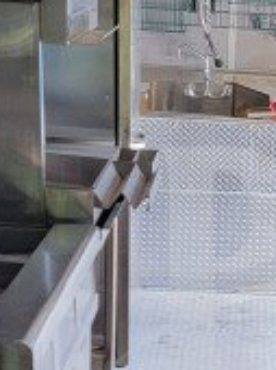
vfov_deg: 16.9
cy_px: 319
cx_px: 354
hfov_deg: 12.5
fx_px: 1226
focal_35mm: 115
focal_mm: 6.7
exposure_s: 1/120
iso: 200
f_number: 1.8
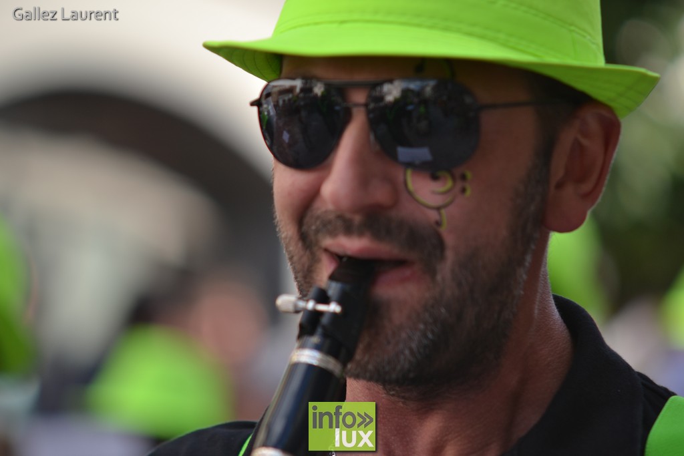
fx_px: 4275
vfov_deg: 6.1
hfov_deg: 9.1
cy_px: 228
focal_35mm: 225
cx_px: 342
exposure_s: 1/500
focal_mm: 150
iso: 100
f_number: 3.2
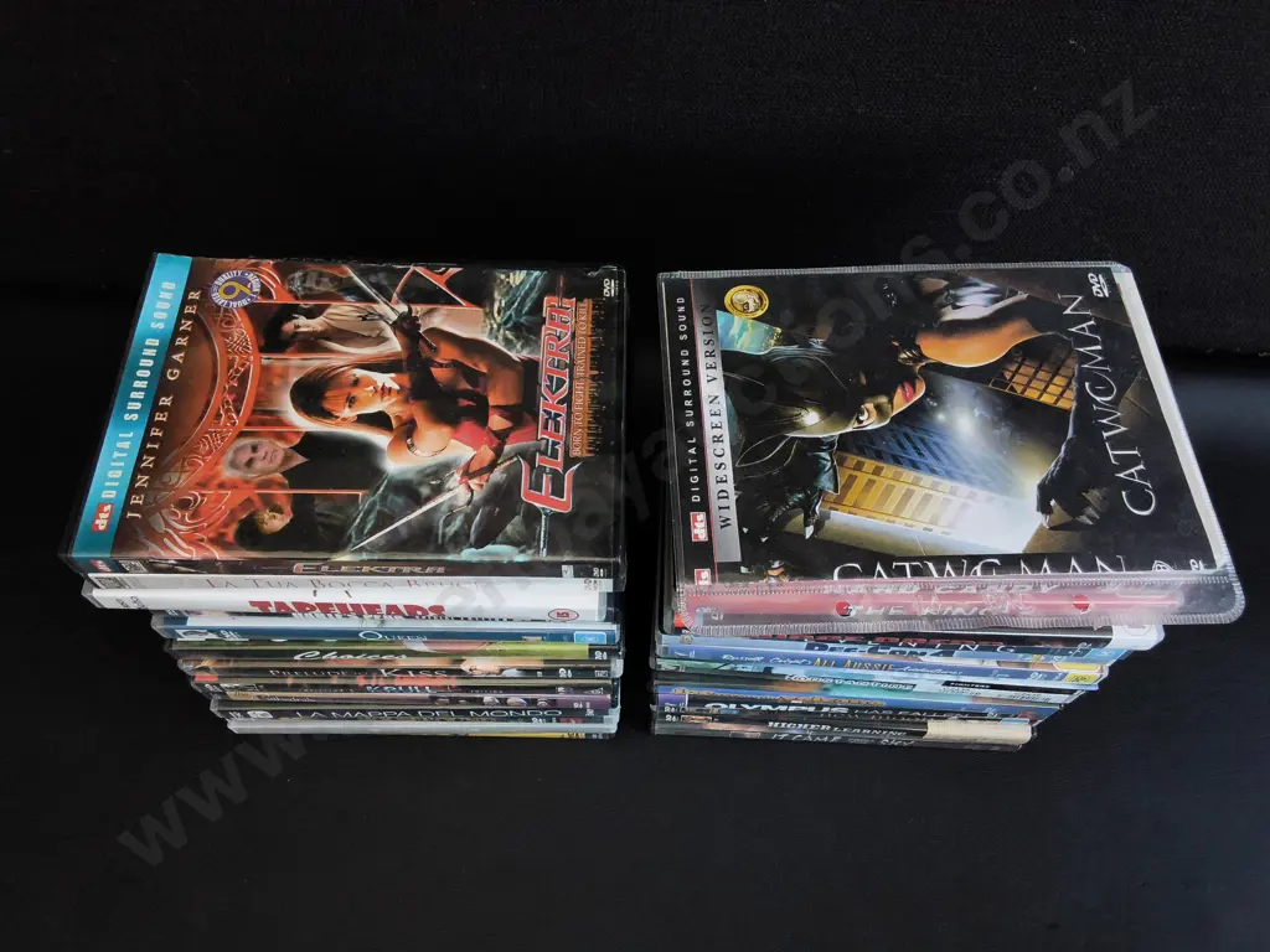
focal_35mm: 27
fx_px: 991
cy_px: 476
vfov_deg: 51.4
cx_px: 635
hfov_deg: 65.3
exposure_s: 1/100
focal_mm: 2.87
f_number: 2
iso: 125
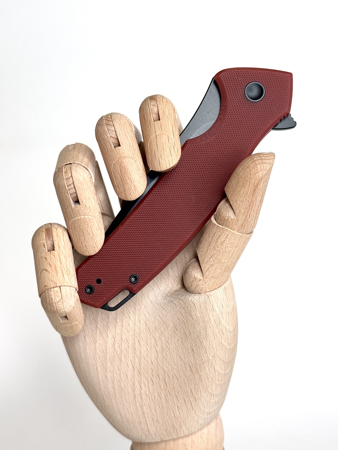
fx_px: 625
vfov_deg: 39.7
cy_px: 225
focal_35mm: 48
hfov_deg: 30.3
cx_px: 169
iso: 64
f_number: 1.78
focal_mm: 6.76
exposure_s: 1/334
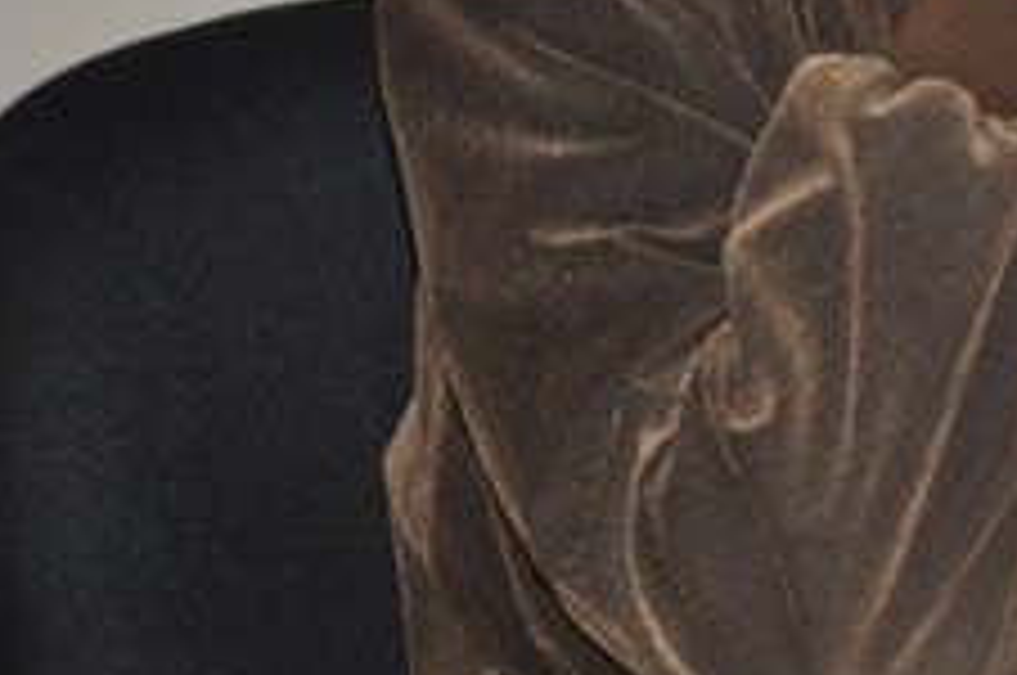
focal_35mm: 418
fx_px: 11801
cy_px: -171
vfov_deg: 3.3
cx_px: 1166
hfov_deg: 4.9
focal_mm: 105
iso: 800
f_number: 5.6
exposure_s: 1/60
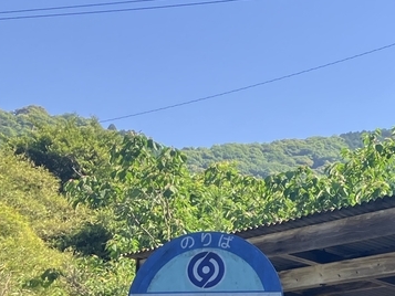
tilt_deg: +4.1
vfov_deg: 15.2
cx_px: 576
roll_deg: +1.1
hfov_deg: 18.6
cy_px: 347
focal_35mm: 94
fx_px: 1073
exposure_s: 1/546
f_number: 1.8
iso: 32
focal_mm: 3.99
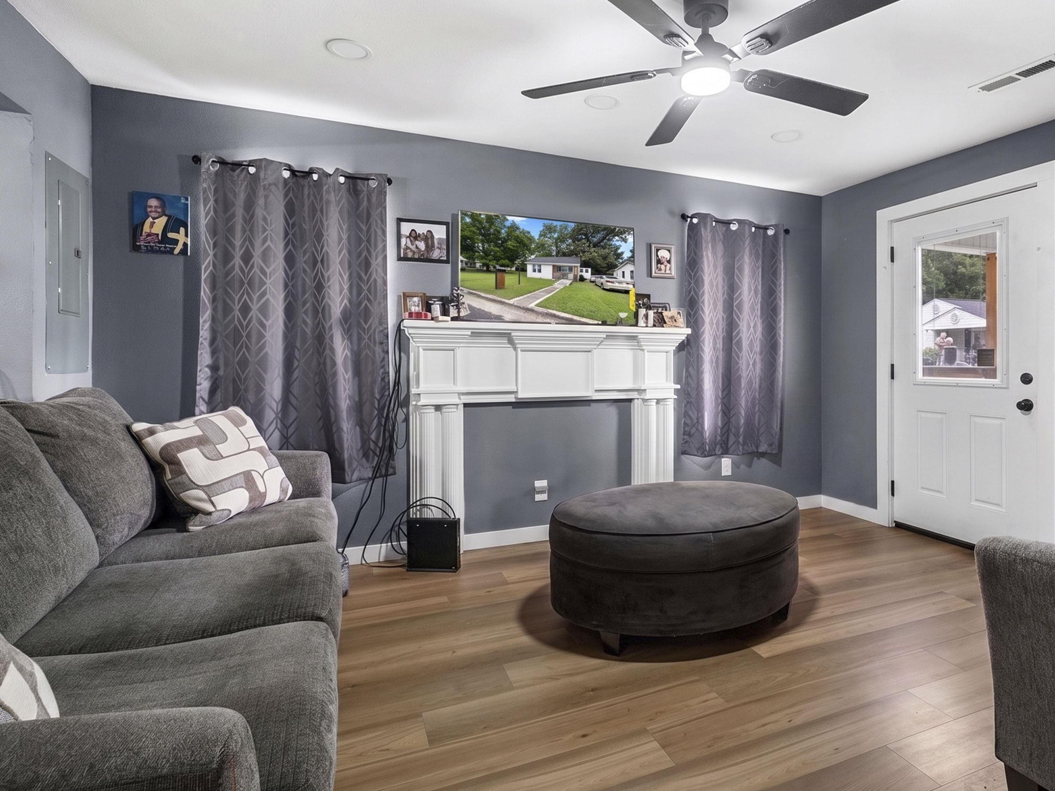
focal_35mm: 18
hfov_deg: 87.2
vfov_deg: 71.5
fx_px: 549
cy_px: 361
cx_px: 604
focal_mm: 10
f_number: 7.1
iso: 640
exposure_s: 1/1.25
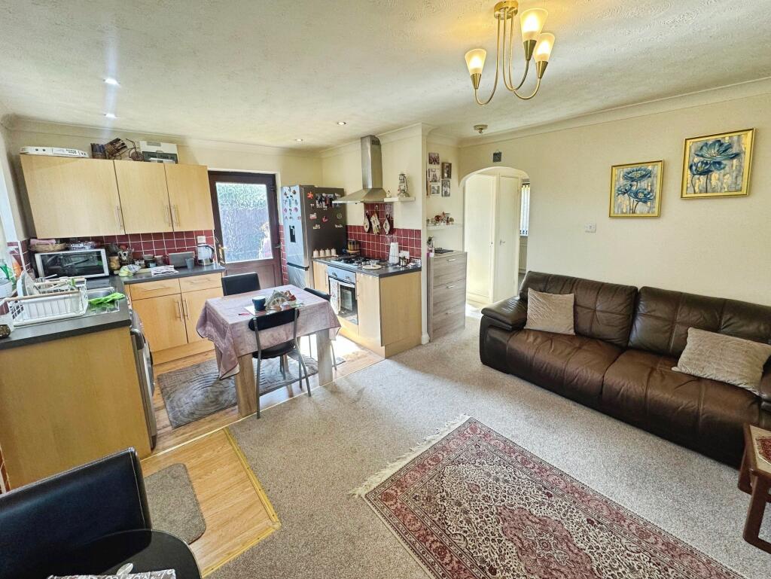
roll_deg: +0.5
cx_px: 386
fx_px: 312
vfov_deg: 85.7
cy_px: 290
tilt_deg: -12.0
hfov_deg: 102.0
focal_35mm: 14
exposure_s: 1/100
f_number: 2.2
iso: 100
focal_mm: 2.22
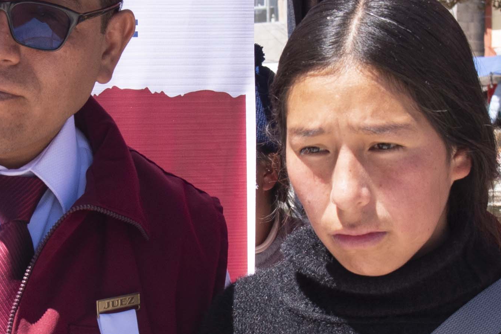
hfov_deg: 13.5
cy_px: 193
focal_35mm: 152
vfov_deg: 9.0
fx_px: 2116
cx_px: 135
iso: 200
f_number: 9
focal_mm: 34
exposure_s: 1/320
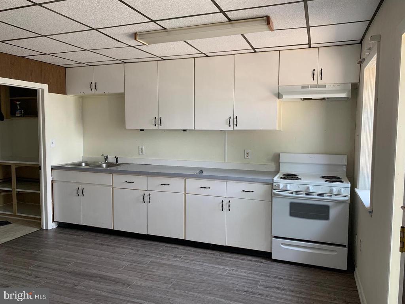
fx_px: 304
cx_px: 202
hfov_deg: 67.3
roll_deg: -0.2
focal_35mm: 26
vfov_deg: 53.1
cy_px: 152
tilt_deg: -4.4
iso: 100
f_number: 1.8
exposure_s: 1/89
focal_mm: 4.25
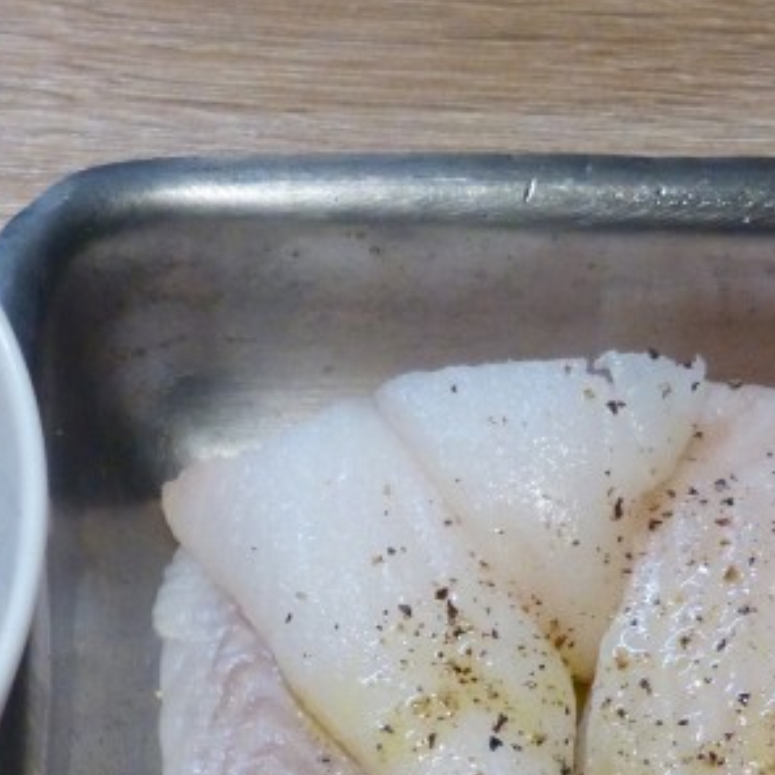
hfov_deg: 11.0
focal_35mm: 159
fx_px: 4027
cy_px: 898
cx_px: 173
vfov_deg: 10.8
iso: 320
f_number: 3.2
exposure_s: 1/60
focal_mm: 9
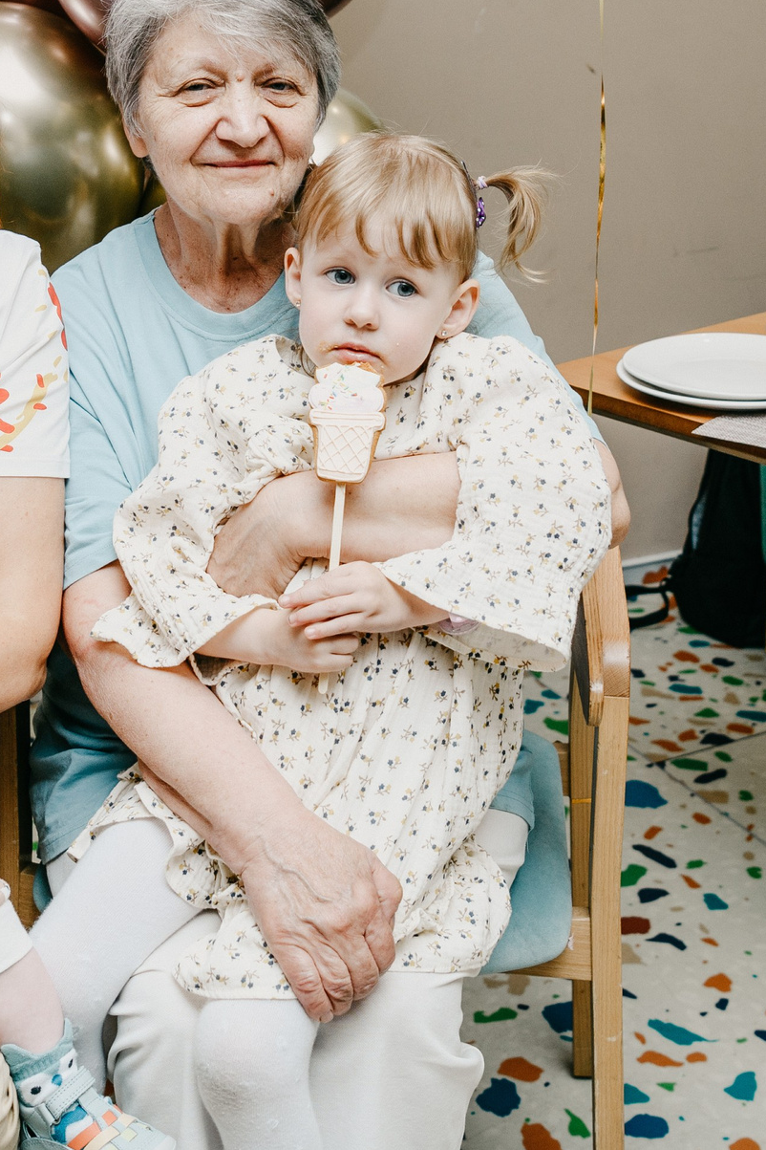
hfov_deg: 22.9
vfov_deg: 33.2
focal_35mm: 59
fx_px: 1883
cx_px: 283
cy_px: 280
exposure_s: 1/160
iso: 125
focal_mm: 24
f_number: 3.5
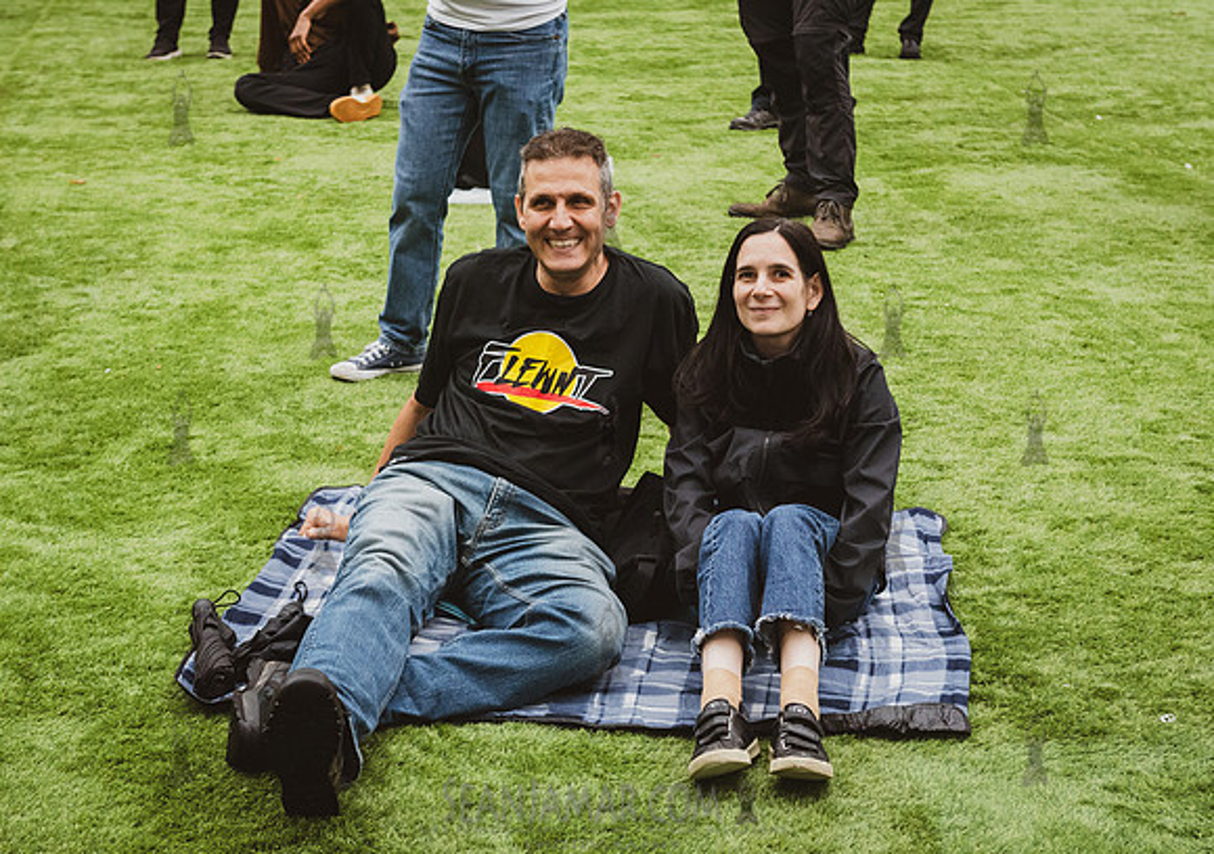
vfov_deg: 20.5
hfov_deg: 28.8
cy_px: 369
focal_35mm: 69
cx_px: 581
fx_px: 2361
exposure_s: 1/500
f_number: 4.5
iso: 3200
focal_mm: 58
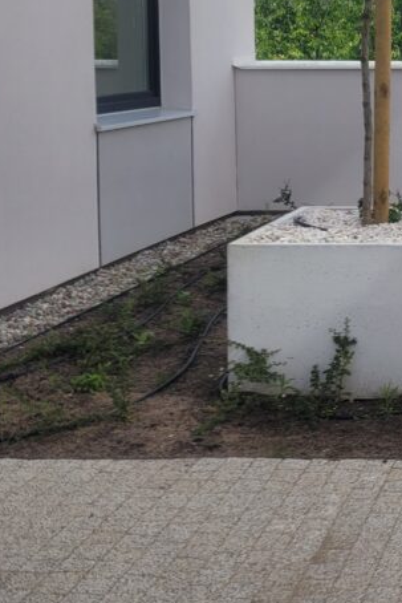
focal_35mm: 61
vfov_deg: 32.0
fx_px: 1021
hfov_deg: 18.9
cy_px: 124
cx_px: 643
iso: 40
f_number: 1.8
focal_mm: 5.4
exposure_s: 1/1910
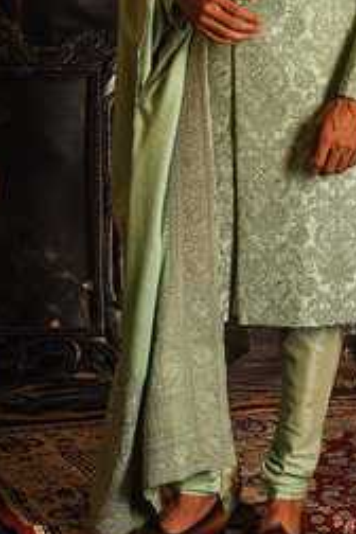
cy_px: 60
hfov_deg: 13.1
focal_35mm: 104
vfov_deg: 19.3
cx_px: 246
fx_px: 1543
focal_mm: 50
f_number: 8
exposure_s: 1/125
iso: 250
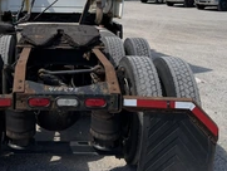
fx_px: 348
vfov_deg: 26.5
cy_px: 13
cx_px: 56
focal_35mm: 53
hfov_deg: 35.3
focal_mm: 6.76
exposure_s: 1/3953
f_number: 1.78
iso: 80
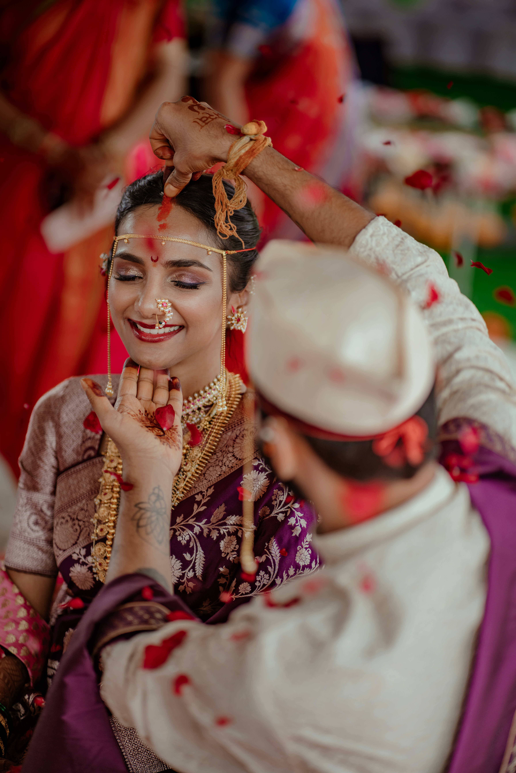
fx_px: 1827
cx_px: 258
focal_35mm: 85
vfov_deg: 23.9
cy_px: 386
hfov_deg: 16.1
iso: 160
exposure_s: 1/640
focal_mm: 85
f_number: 1.6
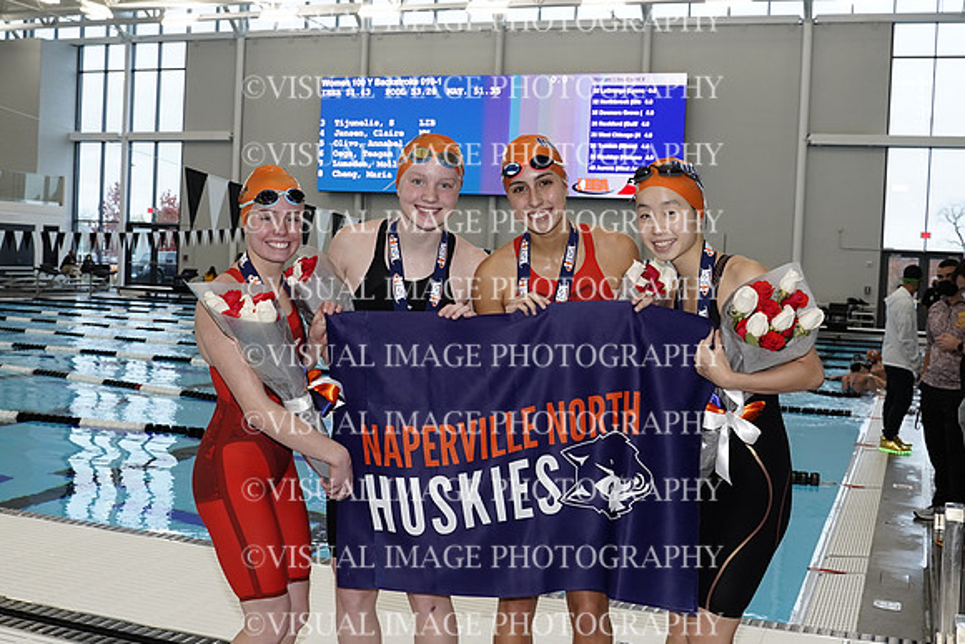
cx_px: 482
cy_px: 322
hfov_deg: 46.4
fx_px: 1126
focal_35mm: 42
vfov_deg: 31.9
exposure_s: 1/200
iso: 1250
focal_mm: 28
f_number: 5.6
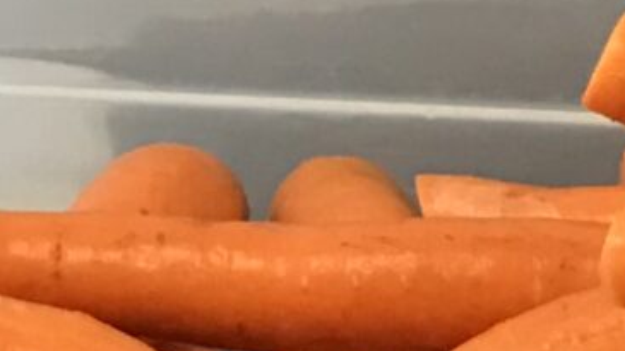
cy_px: 1248
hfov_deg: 9.2
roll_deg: +1.4
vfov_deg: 5.2
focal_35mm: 214
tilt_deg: -38.2
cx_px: 1409
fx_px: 3545
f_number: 1.8
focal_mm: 3.99
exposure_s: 1/19
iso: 40
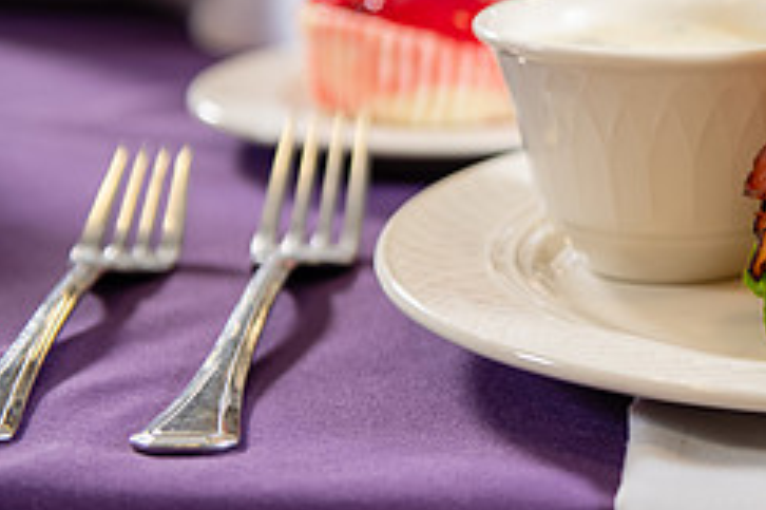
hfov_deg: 14.3
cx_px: 915
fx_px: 2956
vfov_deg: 9.8
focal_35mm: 139
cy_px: 173
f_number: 3.2
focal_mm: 58
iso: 320
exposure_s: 1/125
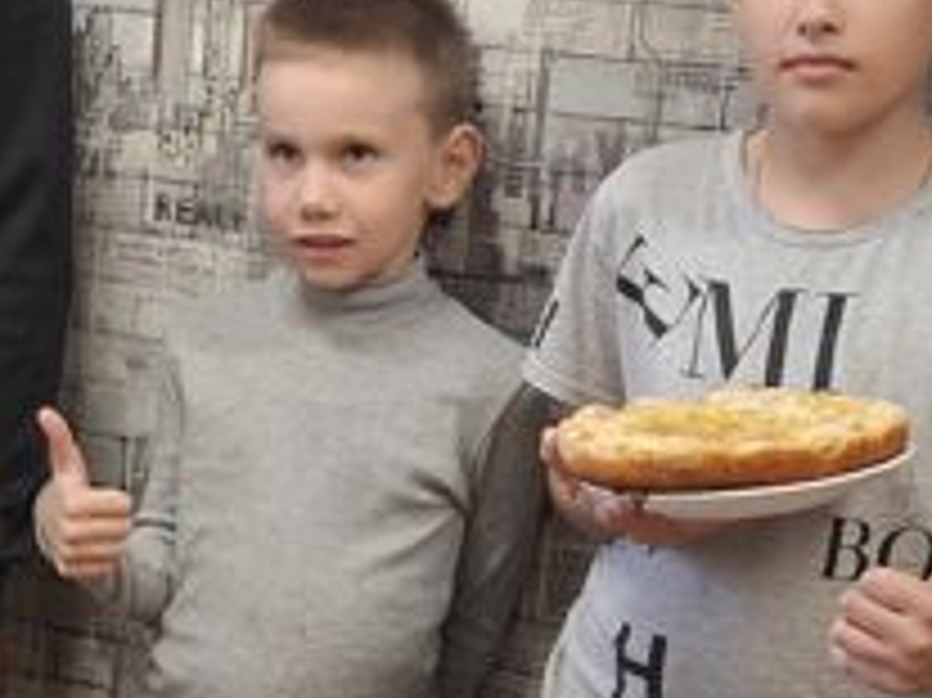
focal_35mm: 100
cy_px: 408
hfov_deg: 19.2
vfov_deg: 14.8
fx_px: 2691
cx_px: 63
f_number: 1.8
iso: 250
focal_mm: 5.54
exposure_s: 1/50
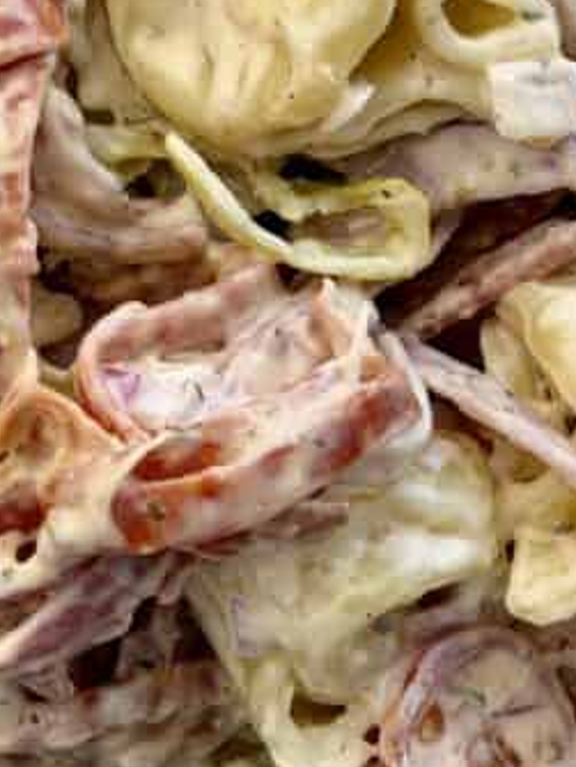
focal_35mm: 147
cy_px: -158
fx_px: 3257
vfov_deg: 13.1
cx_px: 367
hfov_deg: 10.1
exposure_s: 1/1203
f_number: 1.78
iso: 64
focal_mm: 6.76
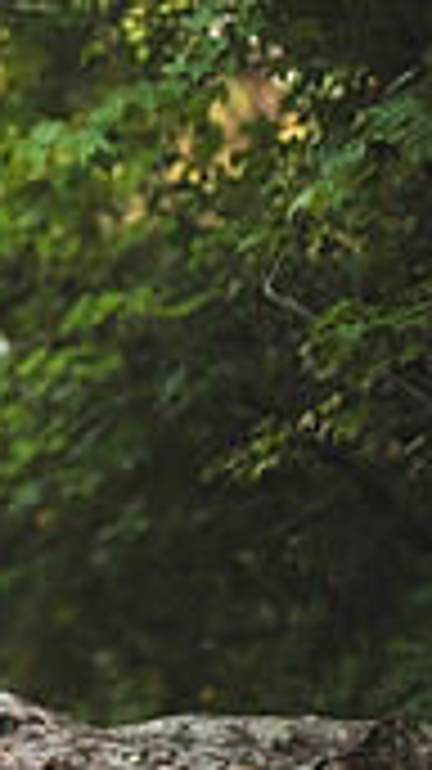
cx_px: -763
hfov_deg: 2.7
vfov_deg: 4.9
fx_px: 8953
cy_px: 329
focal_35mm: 439
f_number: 2.8
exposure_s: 1/250
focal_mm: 116
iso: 500
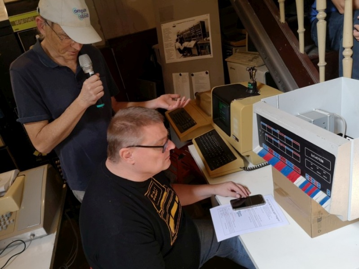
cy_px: 134
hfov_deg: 65.3
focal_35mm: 27
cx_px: 180
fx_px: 280
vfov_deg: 51.4
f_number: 1.8
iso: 320
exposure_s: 1/100
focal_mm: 3.95
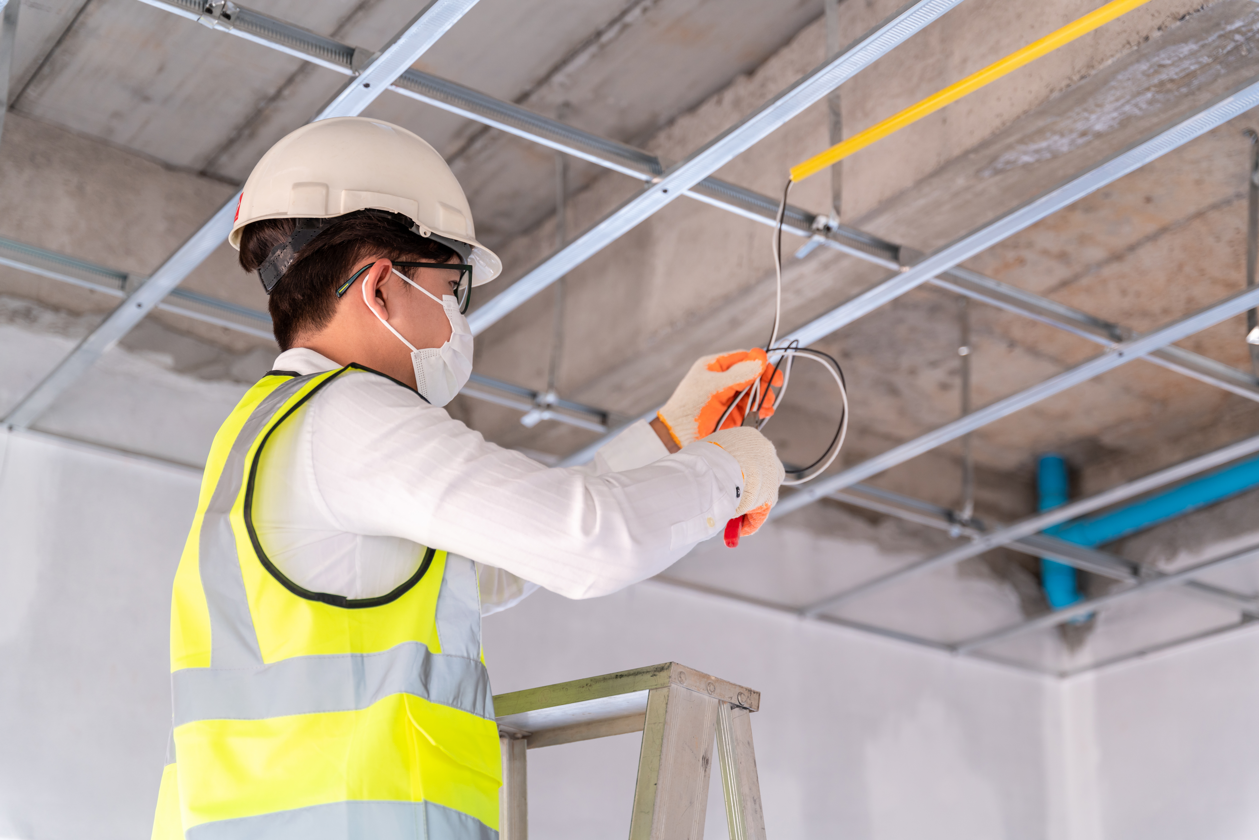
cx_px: 630
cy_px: 420
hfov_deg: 35.5
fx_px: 1969
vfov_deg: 24.1
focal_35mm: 56
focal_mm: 56.3
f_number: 2.8
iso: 250
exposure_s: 1/80
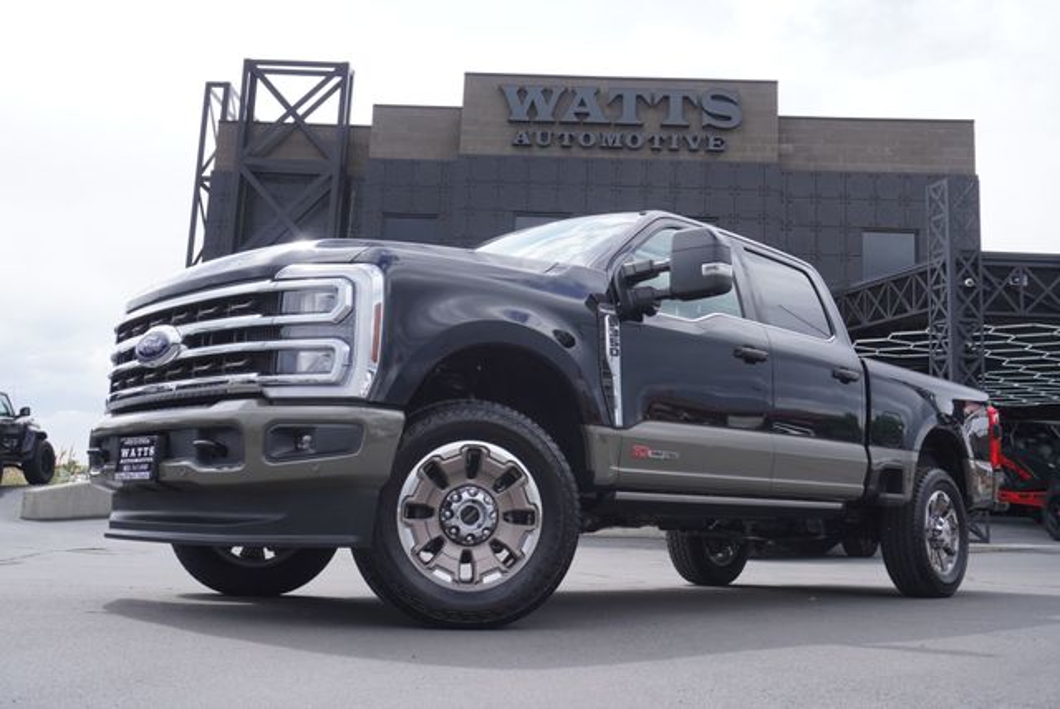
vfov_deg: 38.4
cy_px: 354
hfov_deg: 55.1
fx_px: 1017
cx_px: 530
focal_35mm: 34
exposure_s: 1/200
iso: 100
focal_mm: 23
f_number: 7.1
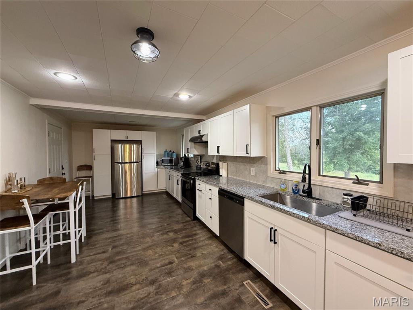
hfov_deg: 102.1
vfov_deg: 85.7
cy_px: 155
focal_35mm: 14
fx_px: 167
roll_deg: -0.1
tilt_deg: -1.7
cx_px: 206
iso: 320
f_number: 2.2
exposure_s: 1/120
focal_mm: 2.22
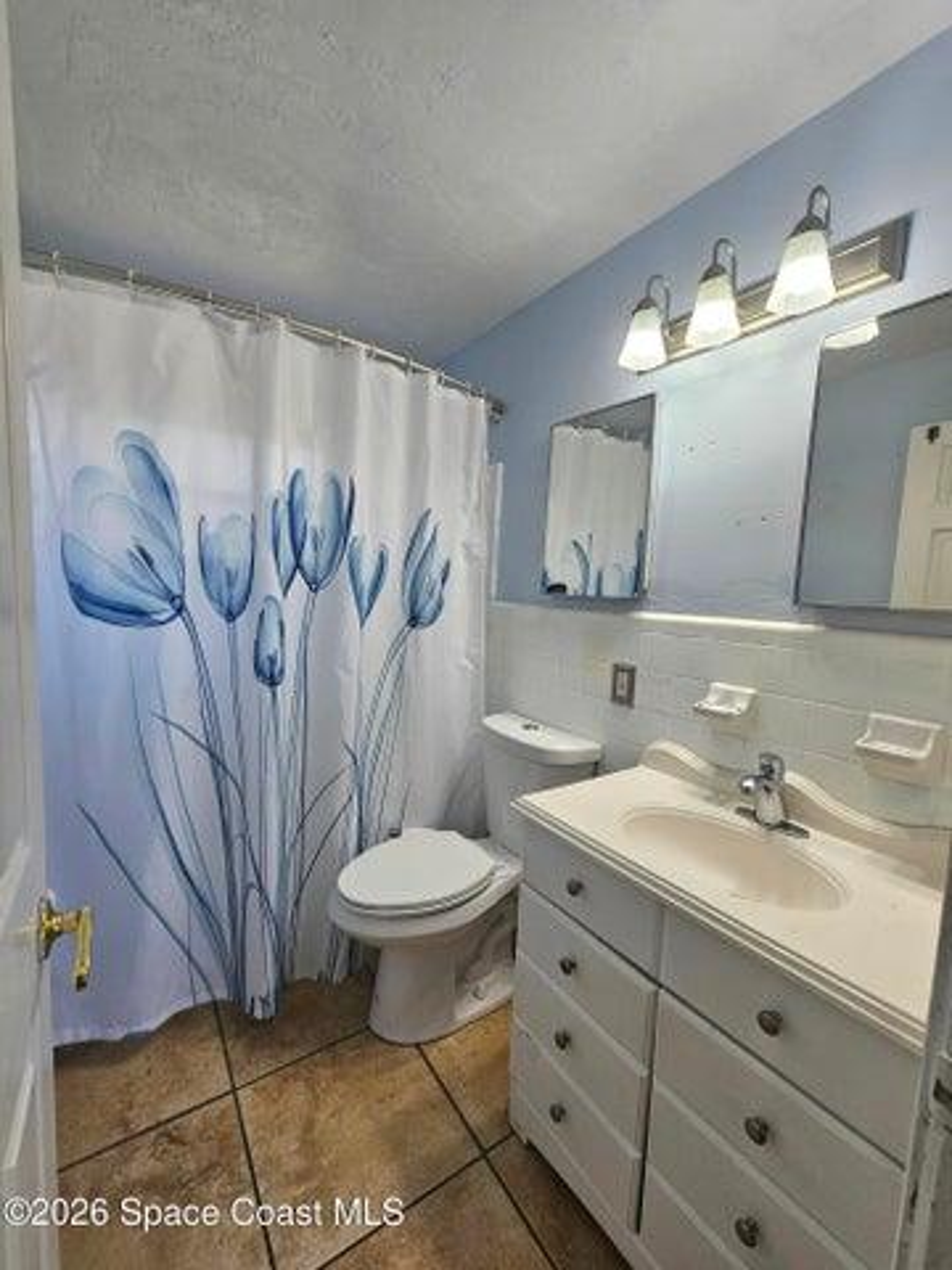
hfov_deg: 89.9
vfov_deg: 106.2
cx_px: 476
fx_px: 477
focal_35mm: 13
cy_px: 635
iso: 64
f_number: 2.2
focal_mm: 2.2
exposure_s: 1/60.2
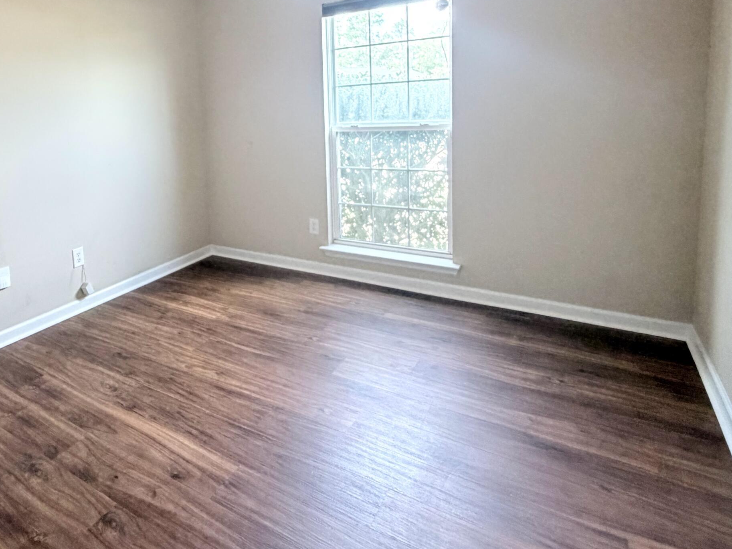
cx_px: 252
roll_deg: +2.7
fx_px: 486
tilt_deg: -6.4
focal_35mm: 23
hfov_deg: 72.0
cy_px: 157
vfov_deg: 56.8
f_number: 2.2
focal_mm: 2.22
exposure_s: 1/60
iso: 320
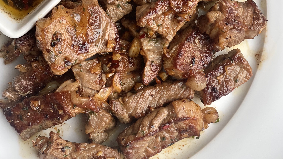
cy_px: 68
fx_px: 705
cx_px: 143
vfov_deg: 12.9
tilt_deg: -86.2
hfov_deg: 22.7
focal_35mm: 94
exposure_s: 1/120
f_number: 2.2
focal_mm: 7.5
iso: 125
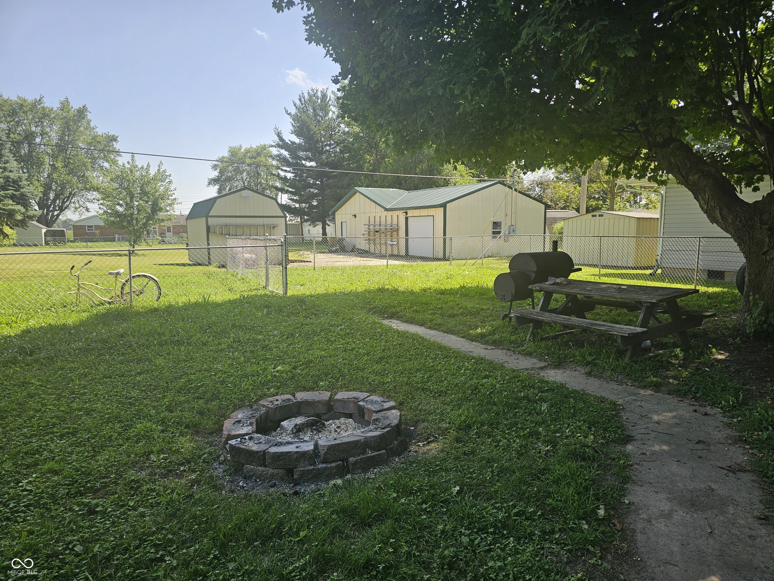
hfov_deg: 73.9
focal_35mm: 23
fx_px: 514
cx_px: 387
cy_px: 290
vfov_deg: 58.9
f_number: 1.7
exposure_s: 1/247
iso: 10
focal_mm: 6.3
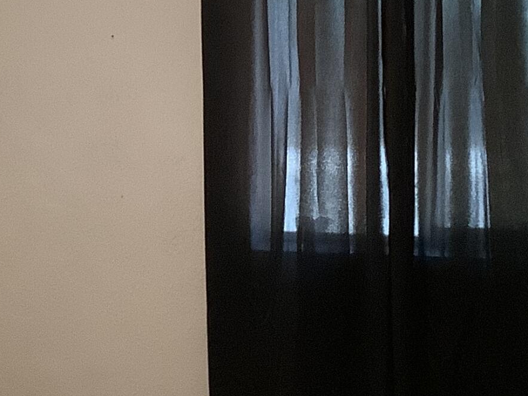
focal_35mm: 105
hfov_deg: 18.5
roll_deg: +1.5
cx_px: 74
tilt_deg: -1.1
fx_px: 1601
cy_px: 82
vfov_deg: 14.0
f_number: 2.4
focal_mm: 3.3
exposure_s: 1/33
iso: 320
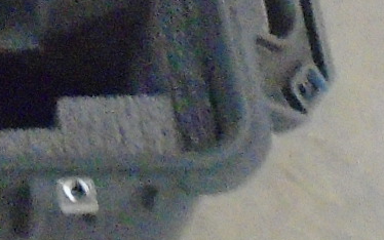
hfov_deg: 10.4
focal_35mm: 191
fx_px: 1999
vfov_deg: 6.2
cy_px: -522
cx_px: -271
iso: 800
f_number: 3.2
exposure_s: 1/13
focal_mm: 4.6
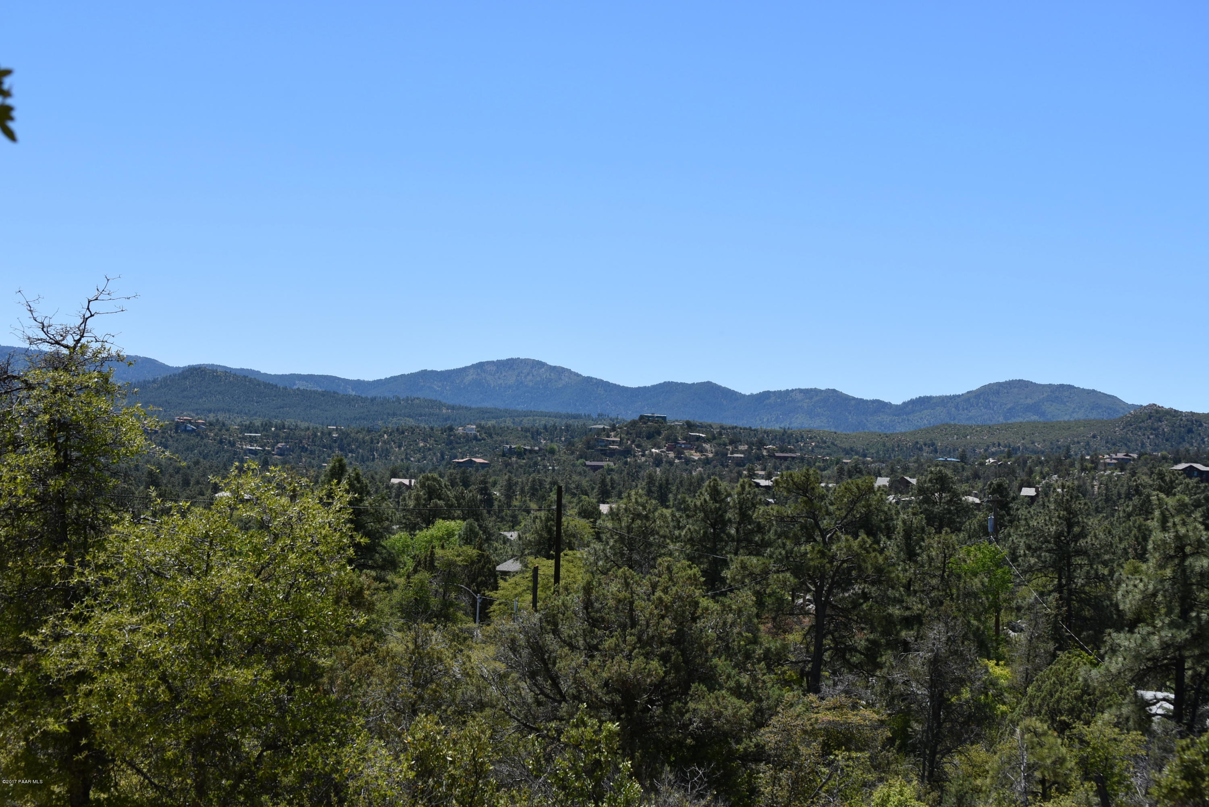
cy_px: 404
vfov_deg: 16.6
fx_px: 2771
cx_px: 604
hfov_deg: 24.6
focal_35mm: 82
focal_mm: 55
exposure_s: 1/500
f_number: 8
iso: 200
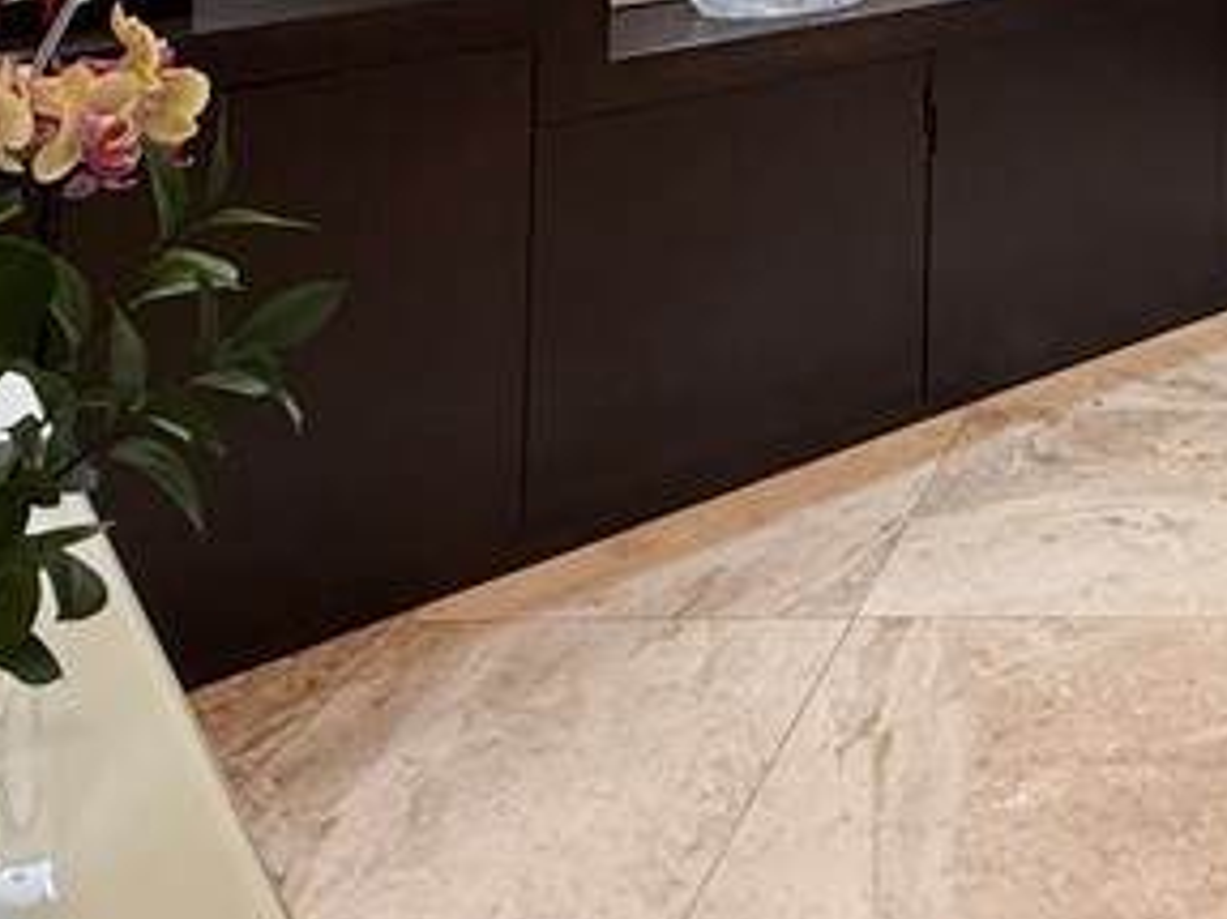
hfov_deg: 31.7
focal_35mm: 50
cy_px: -449
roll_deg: -1.1
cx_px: 1484
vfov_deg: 23.5
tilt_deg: +1.8
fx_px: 1772
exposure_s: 1/60
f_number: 2.2
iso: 200
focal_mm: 2.22
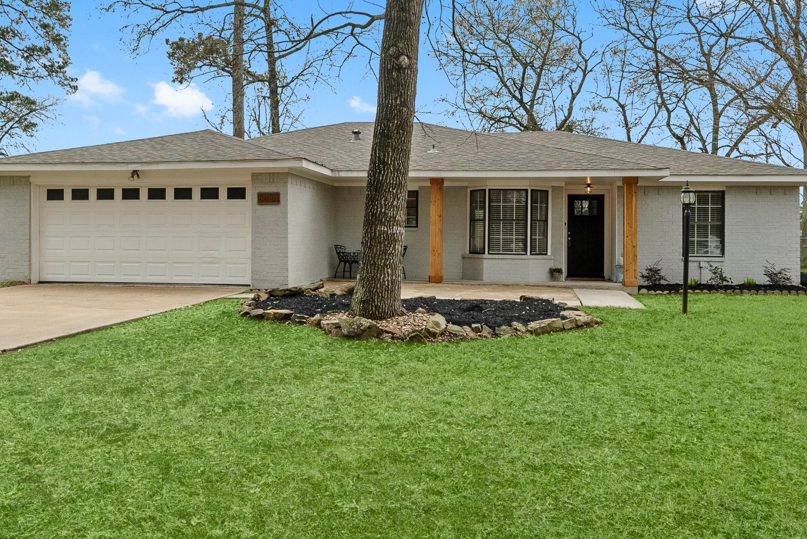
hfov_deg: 61.9
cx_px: 419
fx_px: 673
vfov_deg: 43.5
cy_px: 226
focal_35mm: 30
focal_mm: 17
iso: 1600
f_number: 8
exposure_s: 1/320
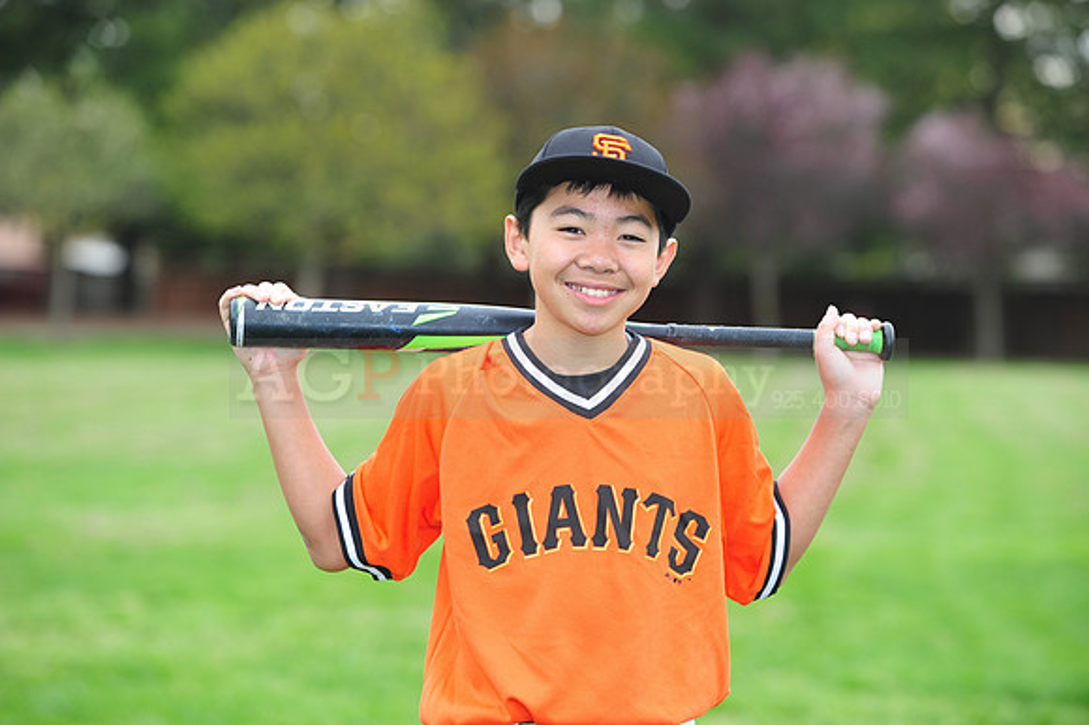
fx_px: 4384
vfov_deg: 9.5
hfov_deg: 14.2
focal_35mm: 145
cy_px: 362
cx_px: 544
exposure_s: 1/250
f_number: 5
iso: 400
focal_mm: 145
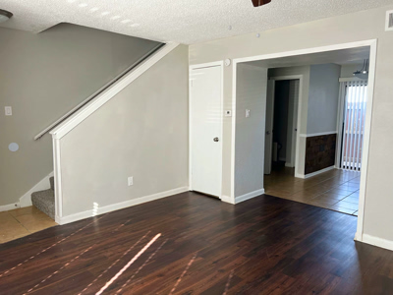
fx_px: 295
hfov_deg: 67.3
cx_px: 196
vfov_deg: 53.1
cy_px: 148
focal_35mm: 26
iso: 125
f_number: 1.5
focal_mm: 5.7
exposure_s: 1/121
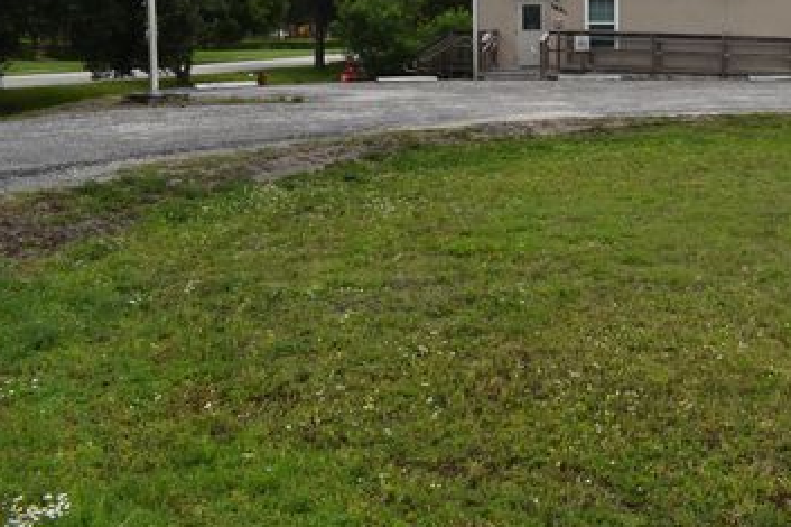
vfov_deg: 26.8
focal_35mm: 49
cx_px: 704
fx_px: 1076
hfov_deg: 37.8
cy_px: 84
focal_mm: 18
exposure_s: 1/320
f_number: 9
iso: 100
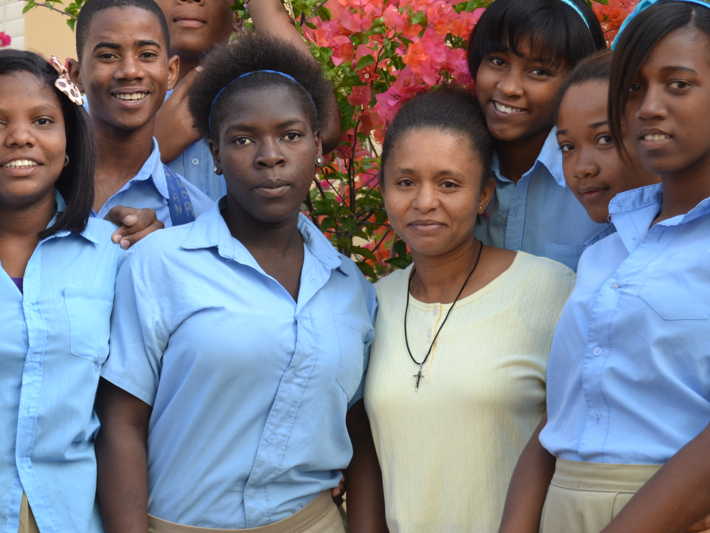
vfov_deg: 13.1
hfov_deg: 17.4
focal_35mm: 113
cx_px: 231
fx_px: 2311
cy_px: 203
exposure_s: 1/125
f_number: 5.6
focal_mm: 55
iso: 400
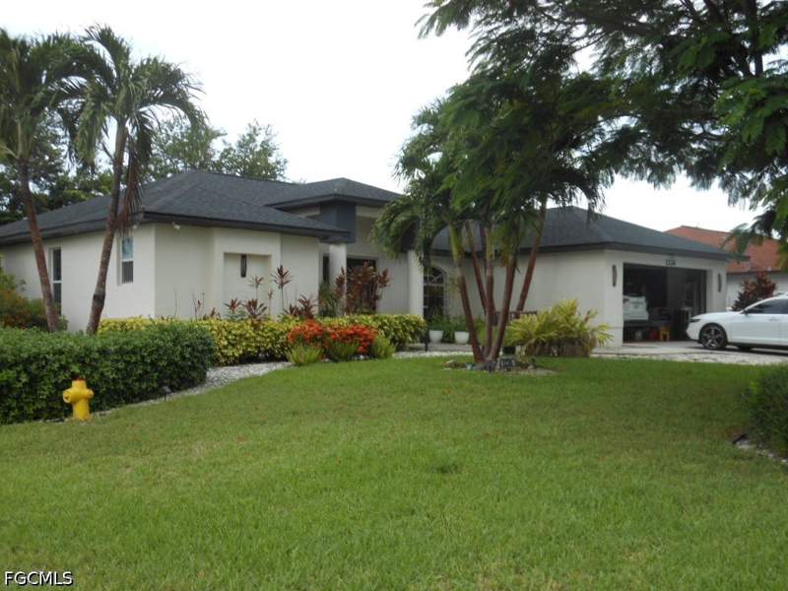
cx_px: 394
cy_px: 296
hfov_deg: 43.9
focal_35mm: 43
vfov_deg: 33.6
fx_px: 979
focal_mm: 7.7
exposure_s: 1/160
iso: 80
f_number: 3.8
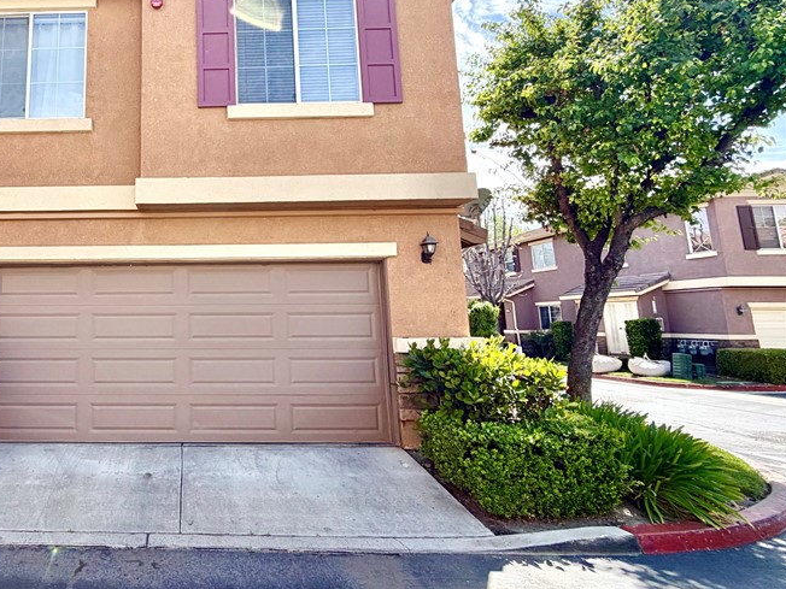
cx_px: 175
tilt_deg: +8.9
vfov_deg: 60.7
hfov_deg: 70.0
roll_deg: +0.4
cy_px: 245
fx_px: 500
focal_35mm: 22
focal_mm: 2.22
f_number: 2.2
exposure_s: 1/613
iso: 40
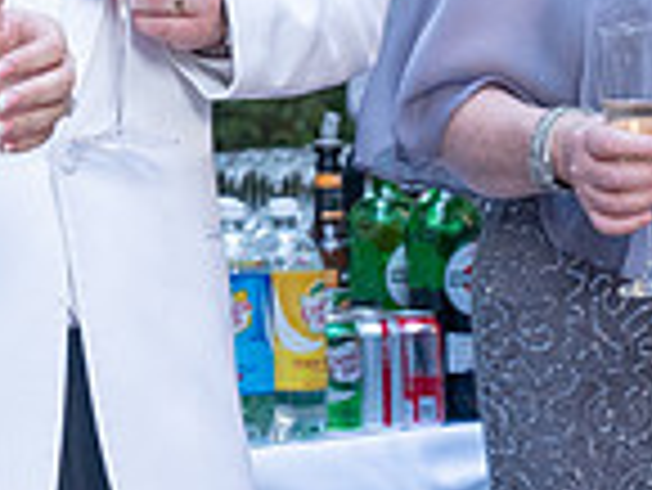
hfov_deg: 8.6
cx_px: -143
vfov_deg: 6.5
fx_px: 4279
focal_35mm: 227
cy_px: -264
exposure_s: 1/250
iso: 1250
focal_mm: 54
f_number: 5.6
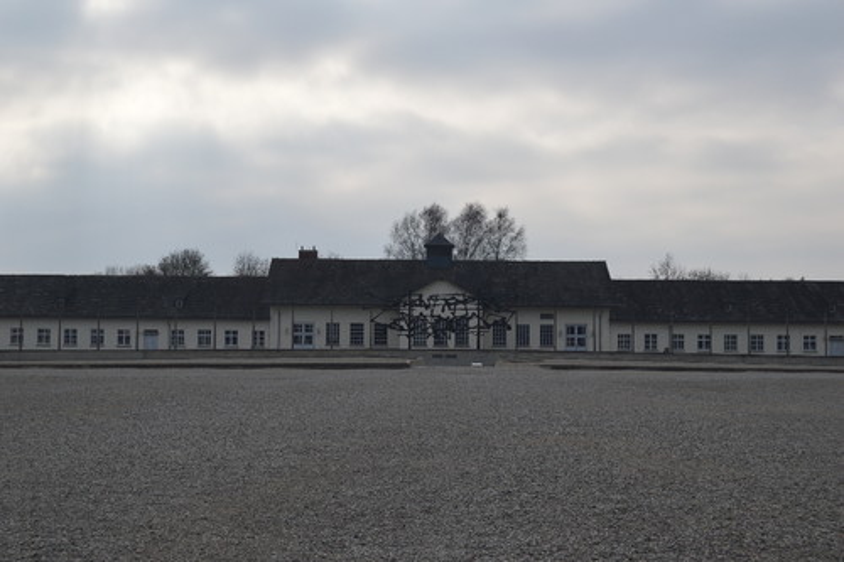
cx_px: 422
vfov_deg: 26.5
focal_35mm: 51
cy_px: 281
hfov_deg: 38.9
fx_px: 1195
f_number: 7.1
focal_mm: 34
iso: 200
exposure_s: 1/1250
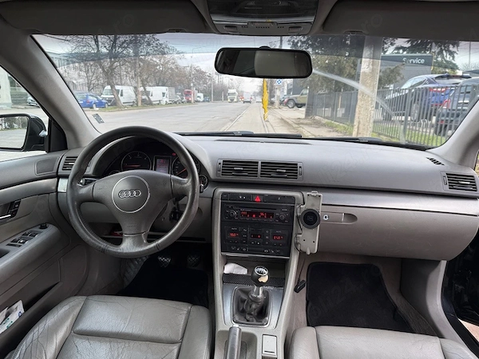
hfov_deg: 71.6
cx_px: 240
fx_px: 332
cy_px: 180
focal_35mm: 24
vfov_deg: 56.8
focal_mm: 6.76
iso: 64
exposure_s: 1/228
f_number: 1.78
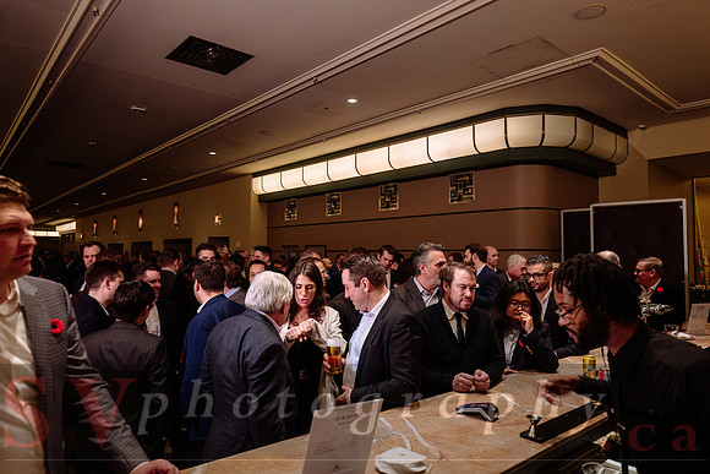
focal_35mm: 24
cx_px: 355
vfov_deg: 53.2
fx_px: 473
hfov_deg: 73.7
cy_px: 237
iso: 800
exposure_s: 1/100
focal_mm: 24
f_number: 3.5
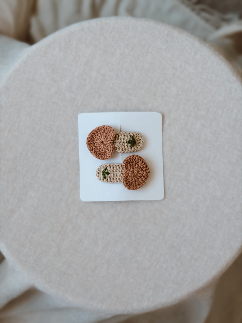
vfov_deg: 39.7
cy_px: 162
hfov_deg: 30.3
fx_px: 447
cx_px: 121
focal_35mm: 48
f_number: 1.78
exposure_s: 1/302
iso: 64
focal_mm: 6.76
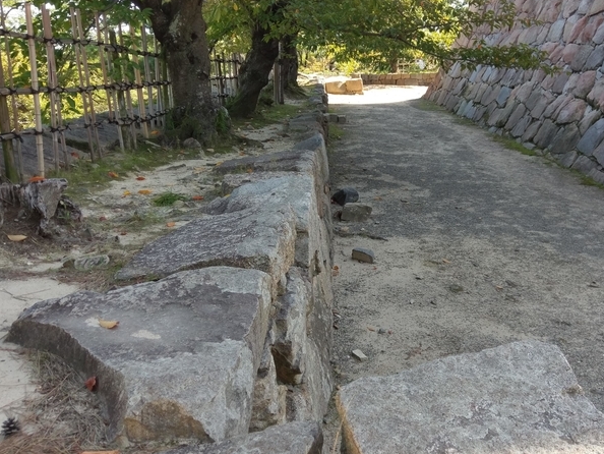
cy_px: 213
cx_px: 360
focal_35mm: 35
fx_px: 611
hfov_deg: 52.3
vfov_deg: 40.7
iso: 100
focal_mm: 4.58
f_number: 1.8
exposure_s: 1/330
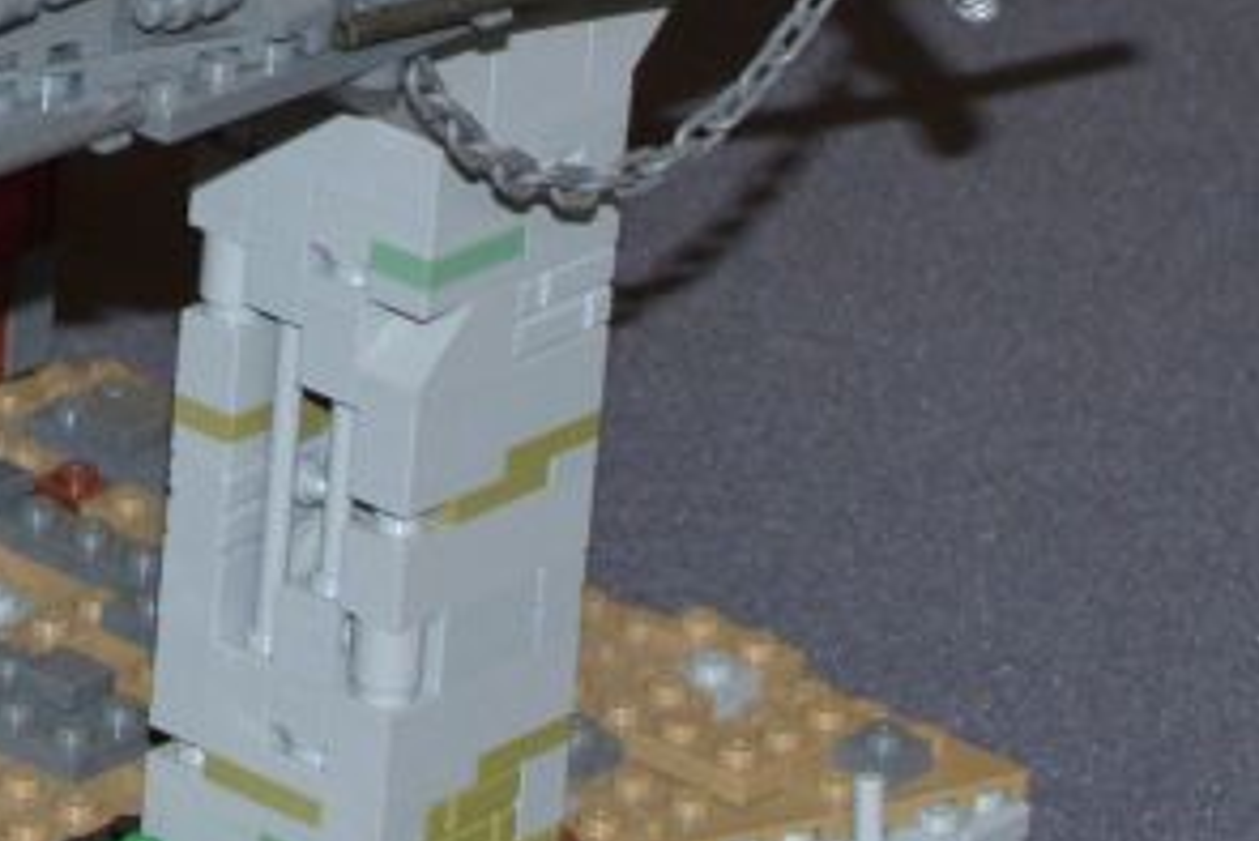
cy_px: -1355
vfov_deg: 4.7
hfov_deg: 6.9
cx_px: -1468
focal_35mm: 285
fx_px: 9961
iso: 800
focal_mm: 35
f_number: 7.1
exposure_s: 1/60
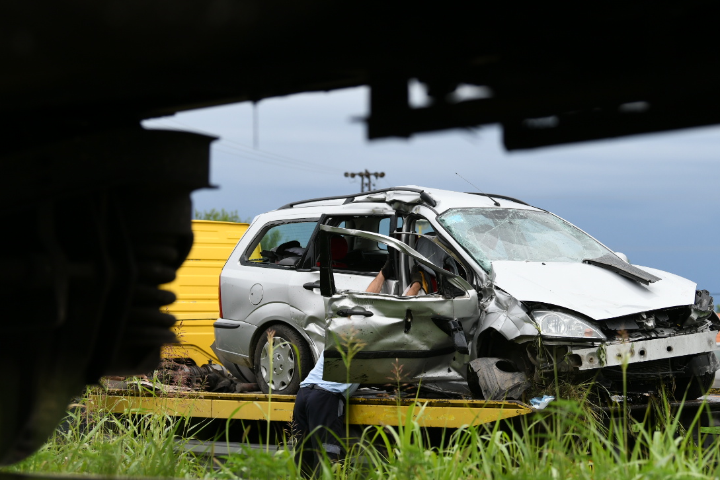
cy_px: 203
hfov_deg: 17.6
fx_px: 2320
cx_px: 481
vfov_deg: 11.8
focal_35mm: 116
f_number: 3.5
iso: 320
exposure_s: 1/2500
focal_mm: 78
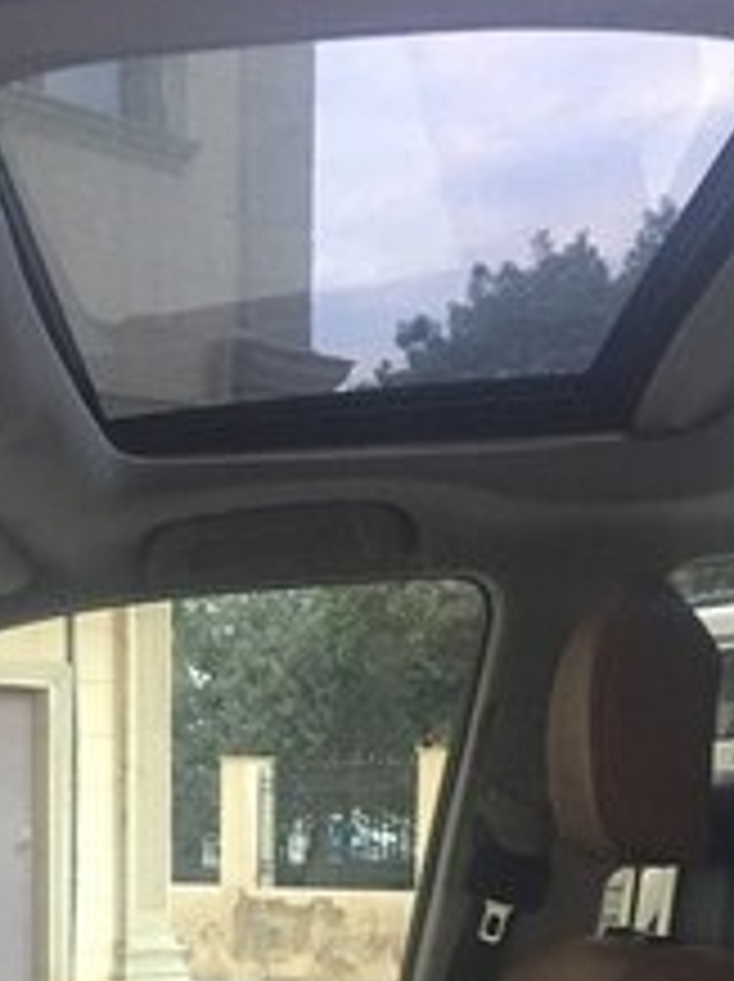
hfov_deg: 22.0
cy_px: 1053
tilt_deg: -6.6
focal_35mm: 66
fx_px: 1870
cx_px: 162
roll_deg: -0.2
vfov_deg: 27.2
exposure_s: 1/33
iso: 200
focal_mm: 4.15
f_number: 2.2
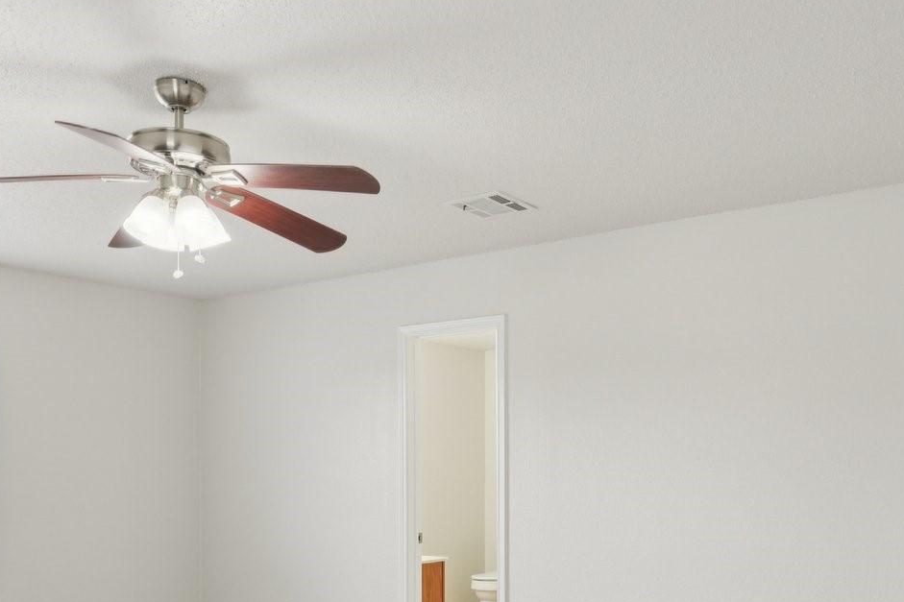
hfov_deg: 51.9
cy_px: 478
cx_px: 470
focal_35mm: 37
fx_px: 929
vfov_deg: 34.9
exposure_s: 1/20
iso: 400
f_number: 8
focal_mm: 17
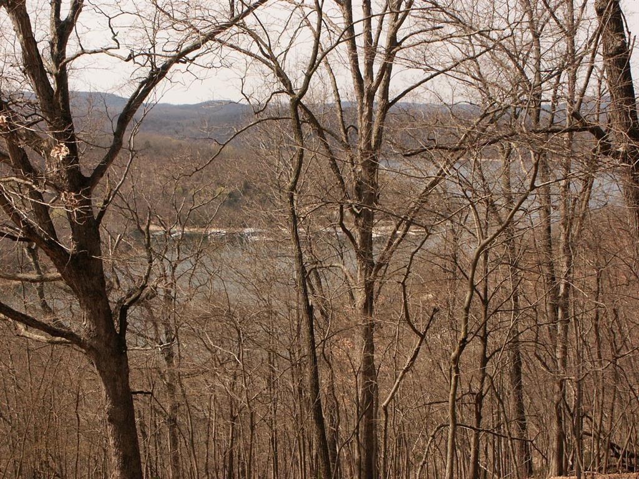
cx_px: 320
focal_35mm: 67
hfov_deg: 29.0
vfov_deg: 21.9
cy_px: 240
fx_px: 1237
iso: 100
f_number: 6.7
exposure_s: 1/350
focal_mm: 16.75
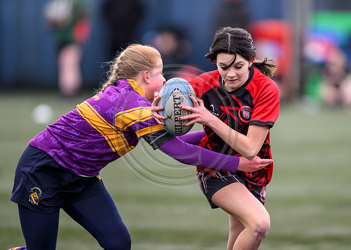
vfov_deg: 3.2
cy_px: 126
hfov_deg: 4.5
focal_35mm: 453
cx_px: 203
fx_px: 4513
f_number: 3.2
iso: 500
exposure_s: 1/1250
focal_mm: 400
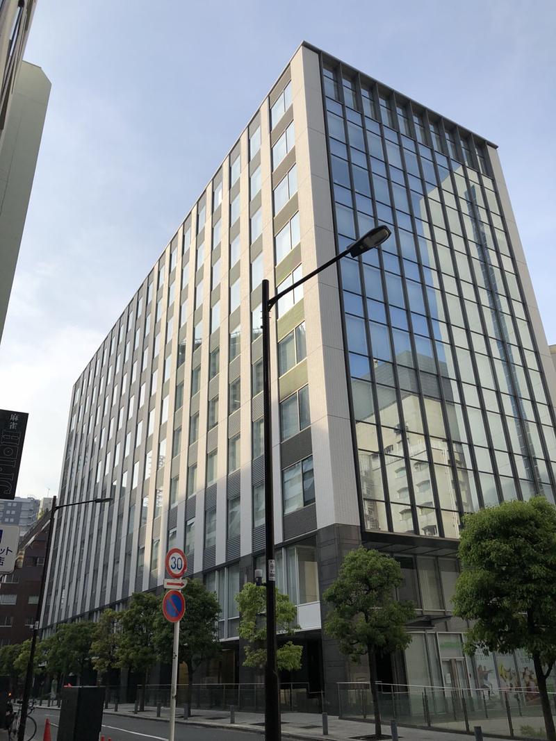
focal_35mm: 28
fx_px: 600
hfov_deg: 49.7
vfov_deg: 63.4
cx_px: 278
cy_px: 370
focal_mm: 4
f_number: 1.8
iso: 20
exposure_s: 1/1548
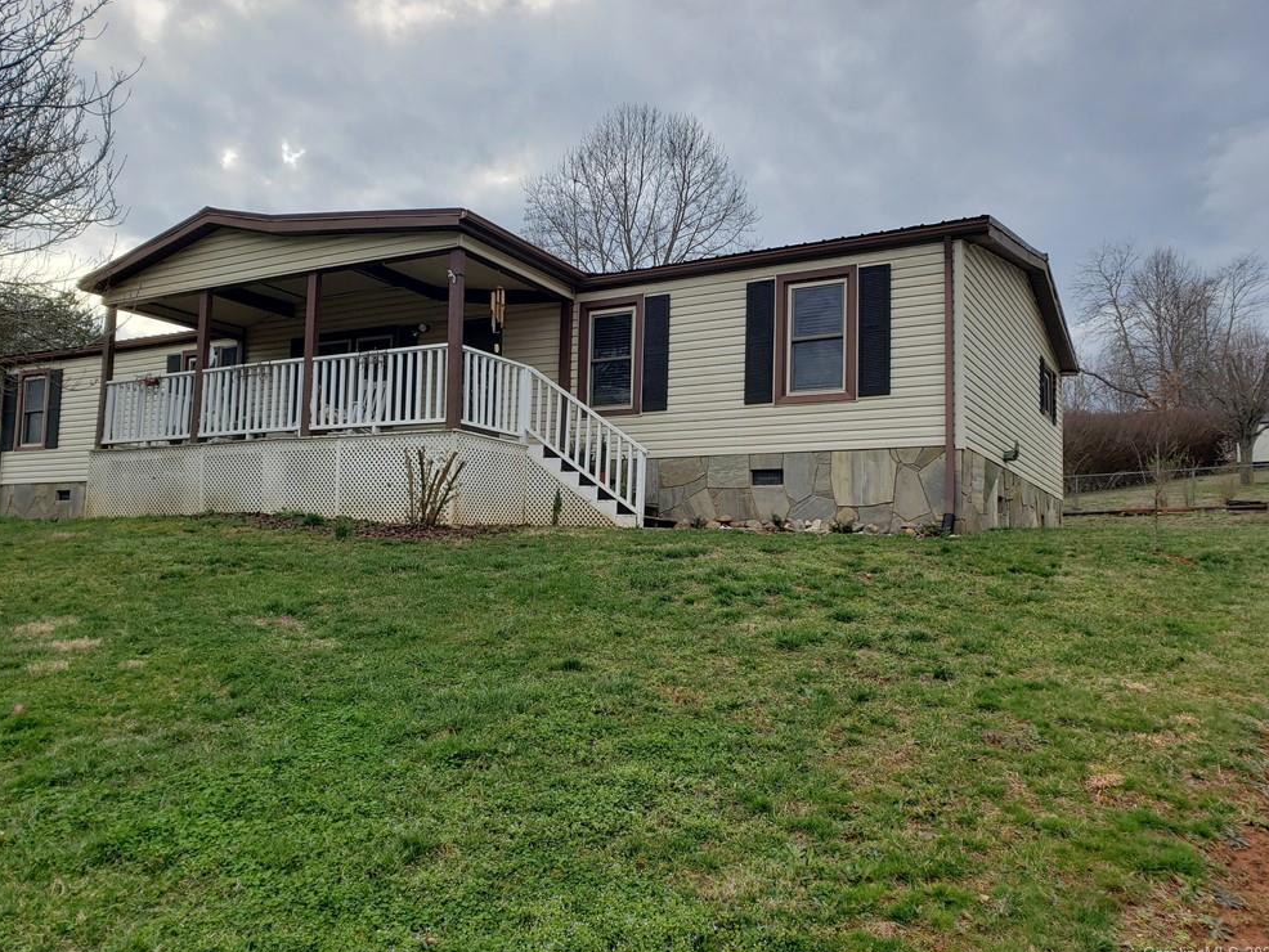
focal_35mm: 27
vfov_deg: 51.4
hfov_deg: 65.3
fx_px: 990
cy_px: 472
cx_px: 632
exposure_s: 1/470
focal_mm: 4.3
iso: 50
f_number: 2.4
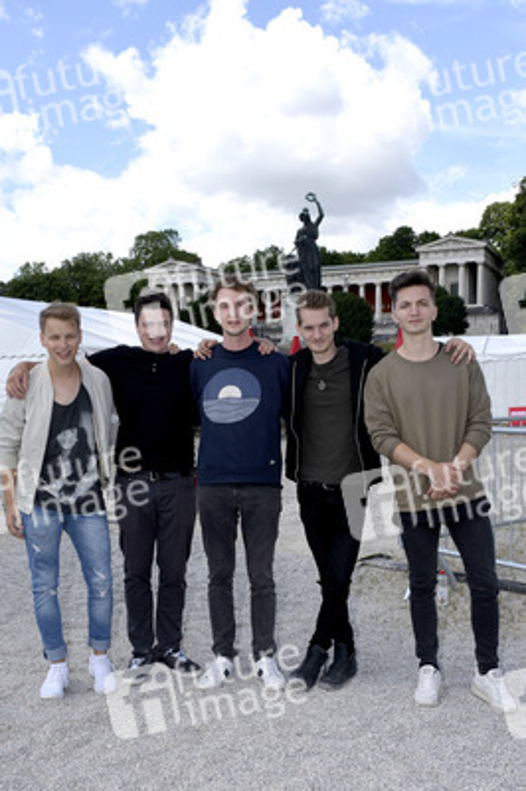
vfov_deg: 55.1
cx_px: 263
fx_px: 757
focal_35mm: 34
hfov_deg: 38.3
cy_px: 396
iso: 100
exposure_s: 1/160
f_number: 9
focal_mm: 23
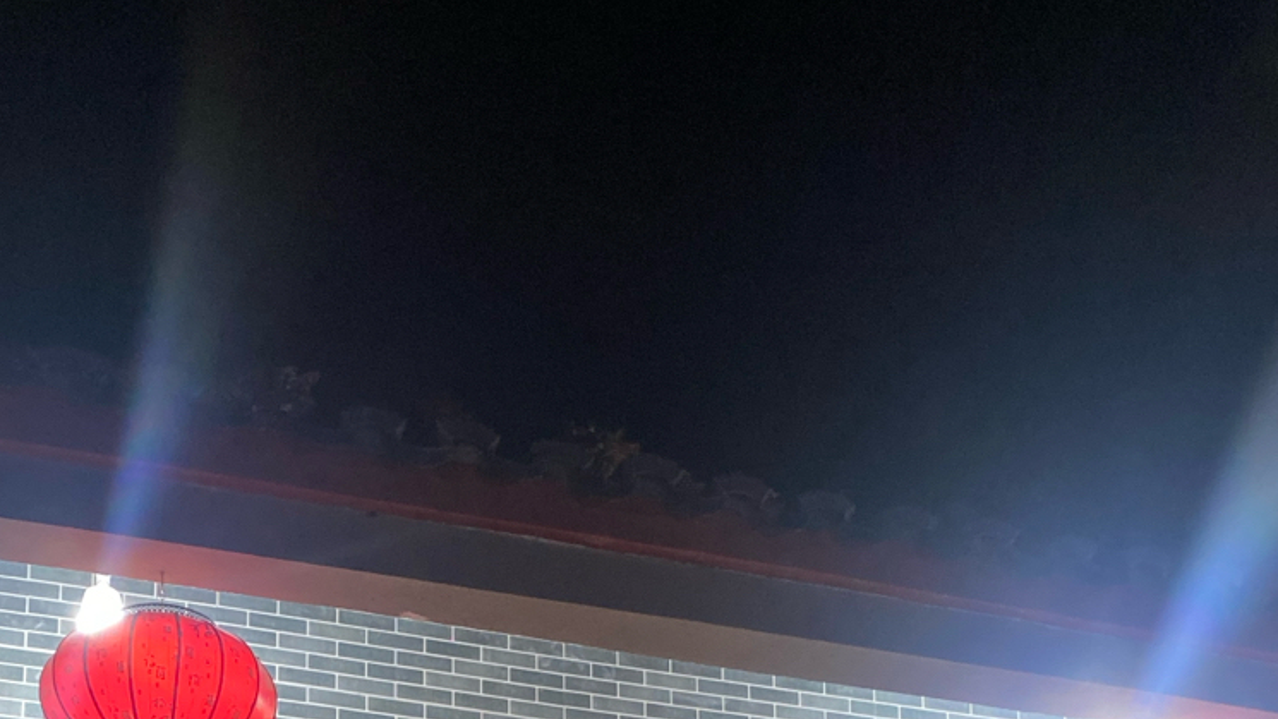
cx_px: 617
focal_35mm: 57
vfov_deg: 17.6
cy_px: 1242
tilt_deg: +14.1
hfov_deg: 36.6
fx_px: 1932
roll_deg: +1.0
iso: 320
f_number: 1.8
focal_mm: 4.25
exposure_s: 1/50
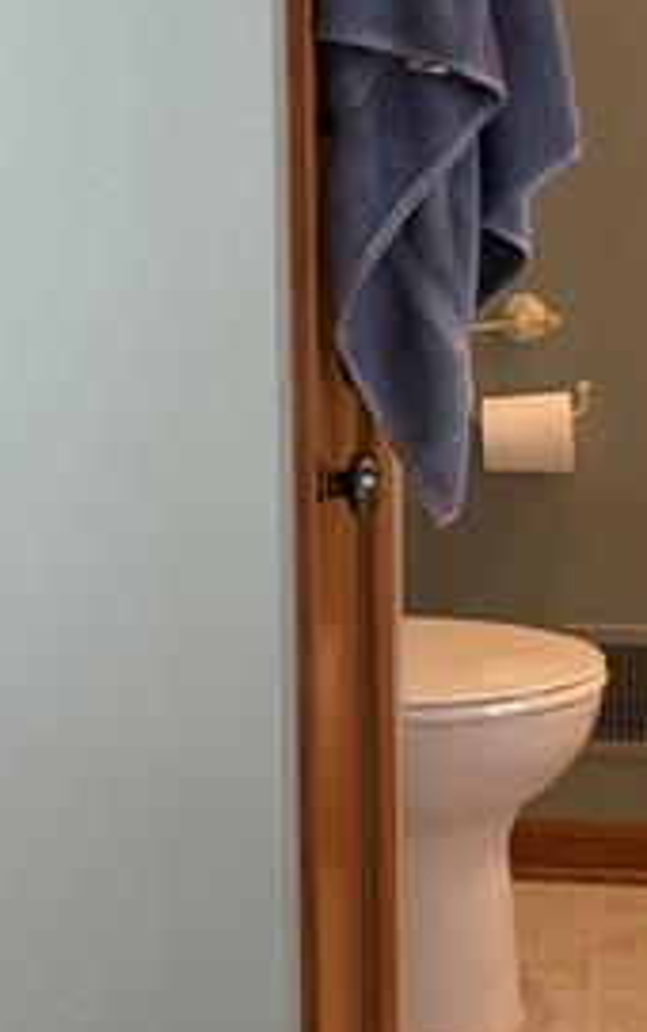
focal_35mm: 96
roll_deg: +0.2
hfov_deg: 13.7
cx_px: 331
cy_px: 350
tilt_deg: -9.9
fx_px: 2701
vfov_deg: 21.5
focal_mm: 6.76
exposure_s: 1/120
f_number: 1.78
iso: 80
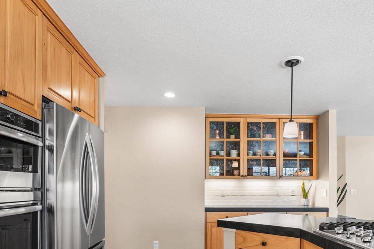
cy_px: 190
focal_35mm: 25
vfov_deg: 49.0
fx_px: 260
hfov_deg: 71.3
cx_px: 209
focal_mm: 16
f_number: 8
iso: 200
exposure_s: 1/1.67
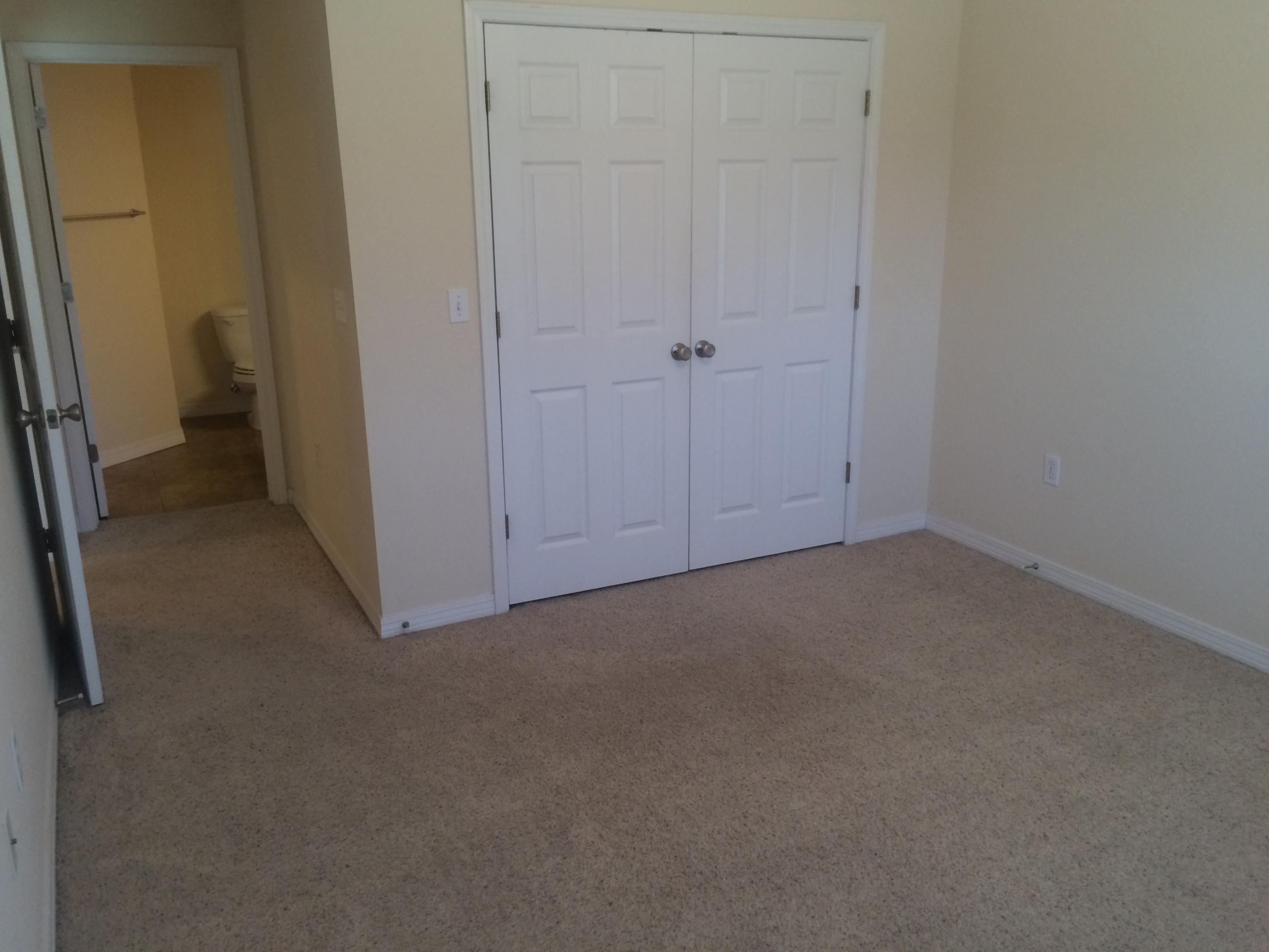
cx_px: 634
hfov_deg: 61.7
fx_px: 1063
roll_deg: +1.8
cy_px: 476
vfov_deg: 48.2
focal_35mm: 29
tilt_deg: -18.7
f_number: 2.2
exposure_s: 1/30
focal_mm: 4.15
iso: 50
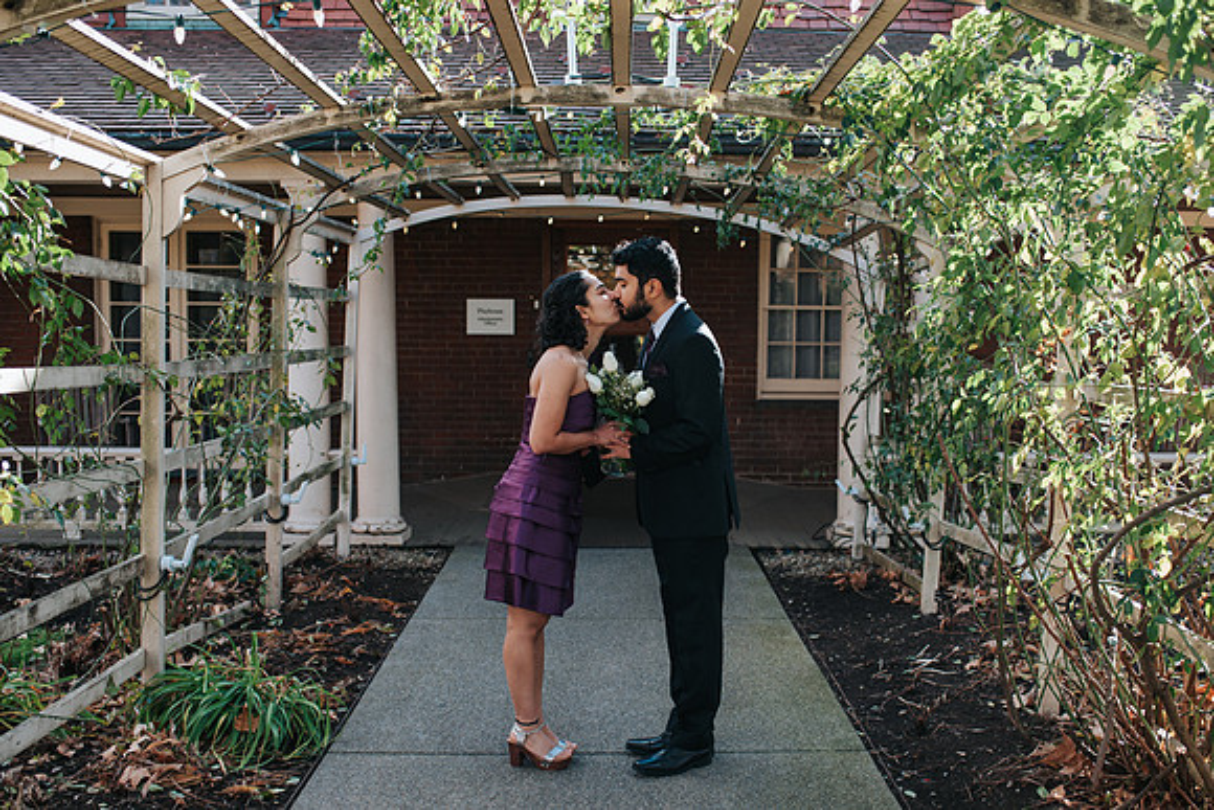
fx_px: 1344
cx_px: 645
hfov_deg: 48.6
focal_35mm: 40
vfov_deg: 33.5
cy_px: 446
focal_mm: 35
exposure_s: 1/320
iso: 220
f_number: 3.2
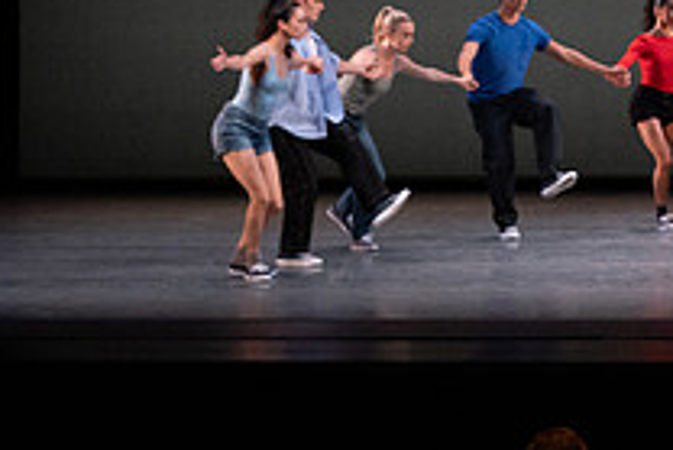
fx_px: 4377
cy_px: -147
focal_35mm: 234
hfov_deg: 8.7
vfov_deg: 5.8
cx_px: 883
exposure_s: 1/400
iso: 8000
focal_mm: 84
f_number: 8
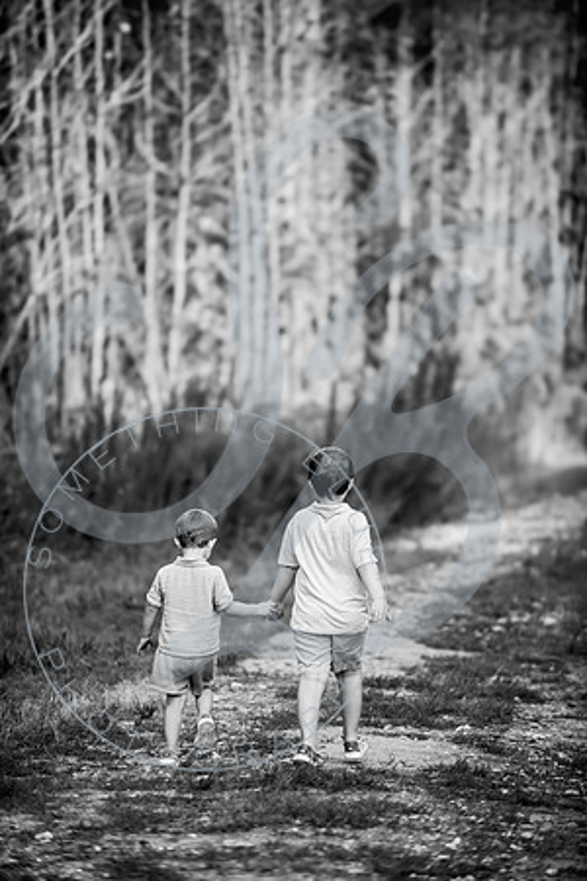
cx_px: 294
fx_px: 4891
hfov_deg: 6.9
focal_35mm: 200
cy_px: 440
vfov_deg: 10.3
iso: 320
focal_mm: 200
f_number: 2.8
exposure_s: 1/400
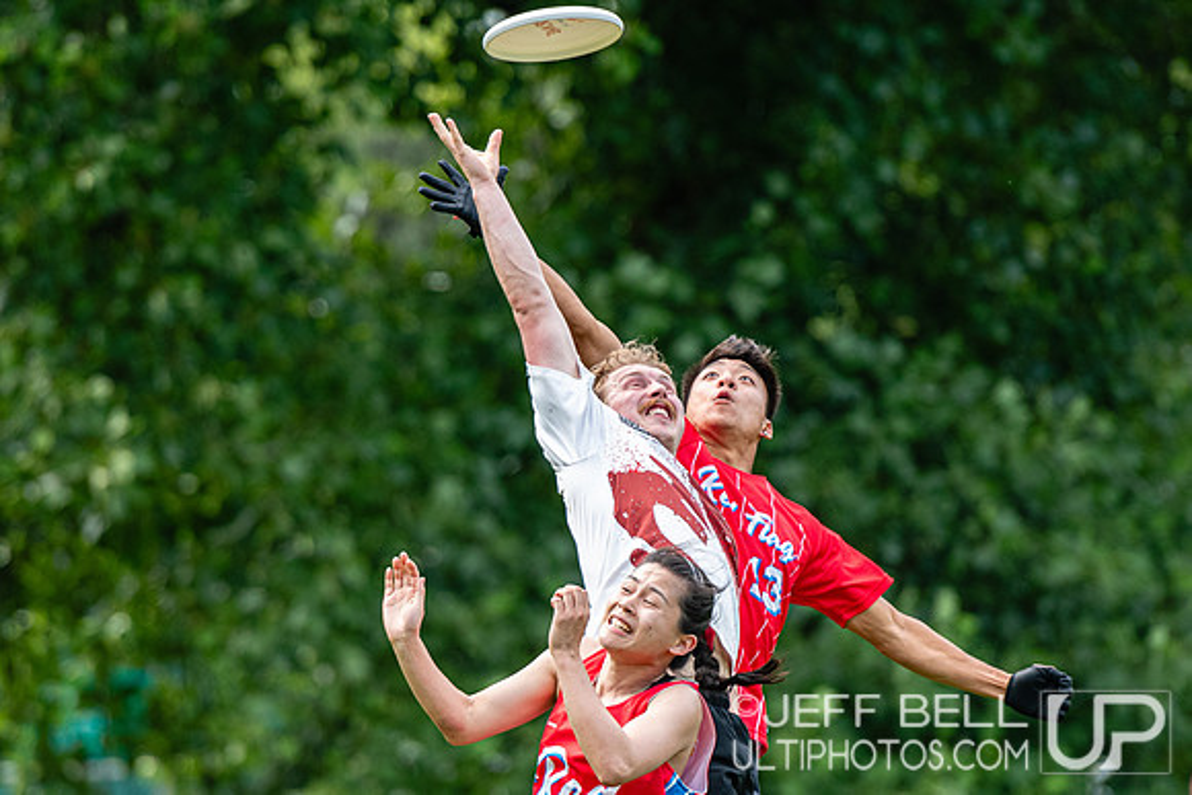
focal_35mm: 369
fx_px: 12214
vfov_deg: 3.7
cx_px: 596
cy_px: 456
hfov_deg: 5.6
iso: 500
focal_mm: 200
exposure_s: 1/2000
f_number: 3.2
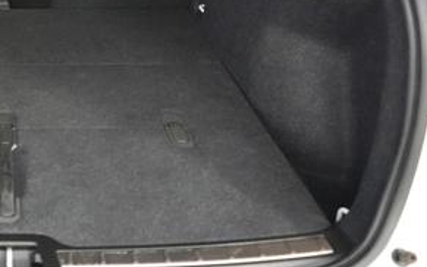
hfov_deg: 33.2
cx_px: 0
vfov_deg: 22.5
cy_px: 22
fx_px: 652
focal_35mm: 56
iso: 8000
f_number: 2.8
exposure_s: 1/160
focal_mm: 25
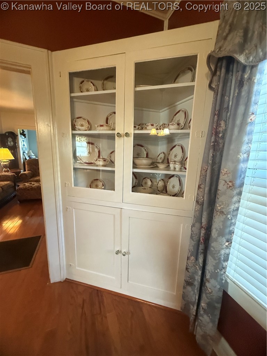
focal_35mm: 14
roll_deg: -2.1
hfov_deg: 85.7
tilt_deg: -10.7
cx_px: 134
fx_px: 144
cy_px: 178
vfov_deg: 102.1
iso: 640
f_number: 2.2
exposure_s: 1/60
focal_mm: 2.22
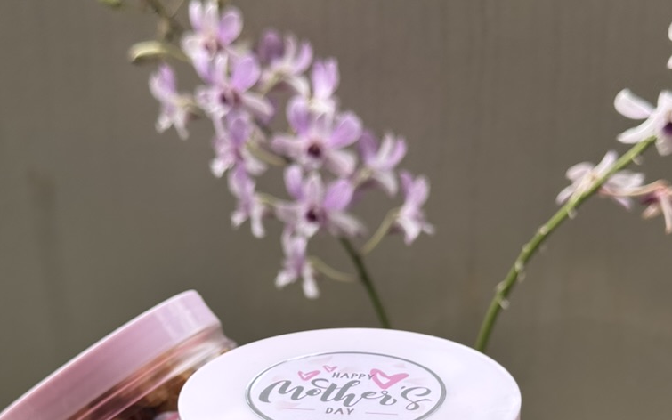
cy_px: 406
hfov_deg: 29.8
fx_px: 1264
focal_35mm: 69
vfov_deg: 18.5
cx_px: 340
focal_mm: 6.76
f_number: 1.78
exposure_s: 1/952
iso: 64
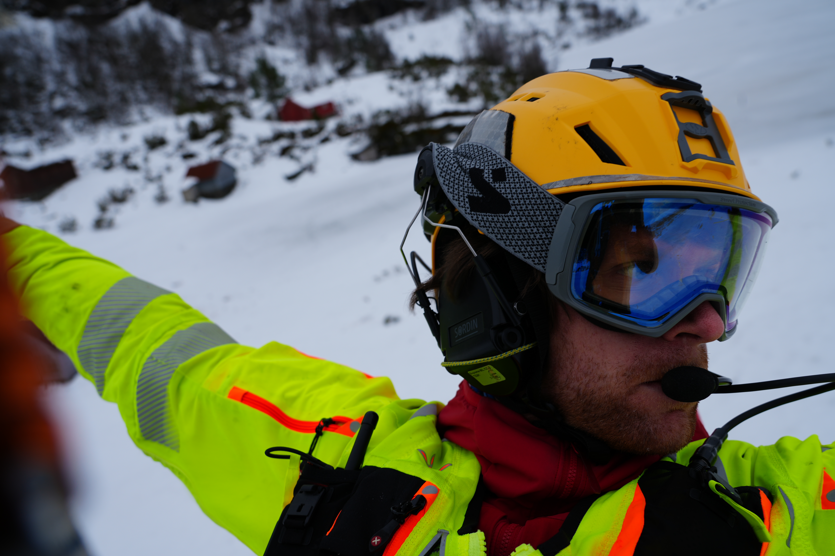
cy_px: 278
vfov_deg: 40.0
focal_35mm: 33
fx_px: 765
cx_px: 418
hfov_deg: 57.2
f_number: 6.3
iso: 100
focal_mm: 33
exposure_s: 1/100
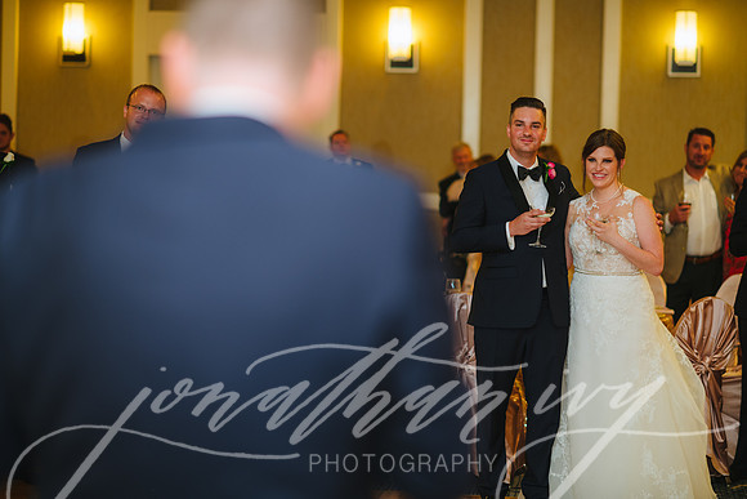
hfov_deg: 23.9
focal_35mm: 85
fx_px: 1764
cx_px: 374
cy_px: 250
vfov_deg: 16.1
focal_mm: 85
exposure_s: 1/100
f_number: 2
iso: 400
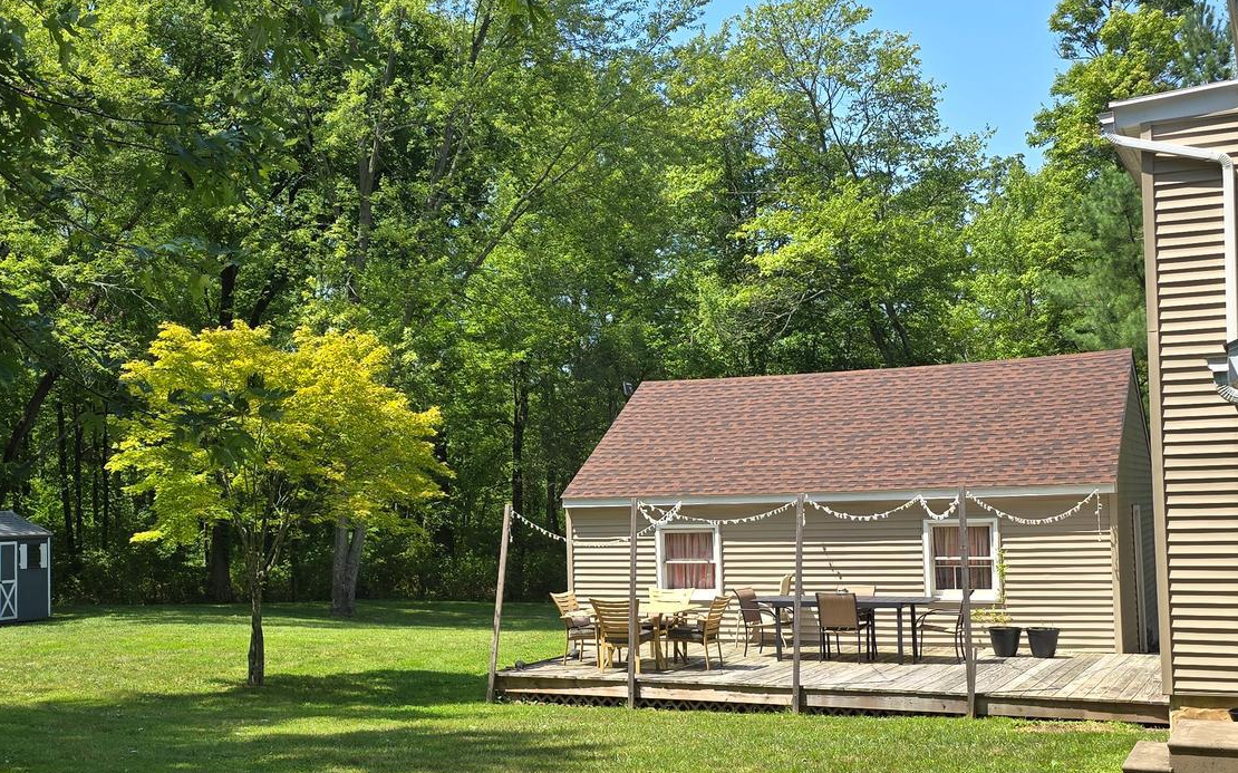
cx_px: 476
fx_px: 1518
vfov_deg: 28.5
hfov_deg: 44.1
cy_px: 456
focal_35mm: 45
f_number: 1.7
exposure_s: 1/385
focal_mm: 6.3
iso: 12
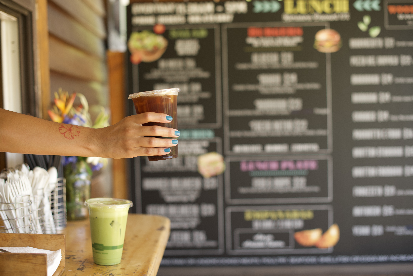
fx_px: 574
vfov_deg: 27.0
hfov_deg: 39.6
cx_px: 206
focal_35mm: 50
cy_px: 138
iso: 200
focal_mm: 50
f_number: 2.5
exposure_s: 1/160
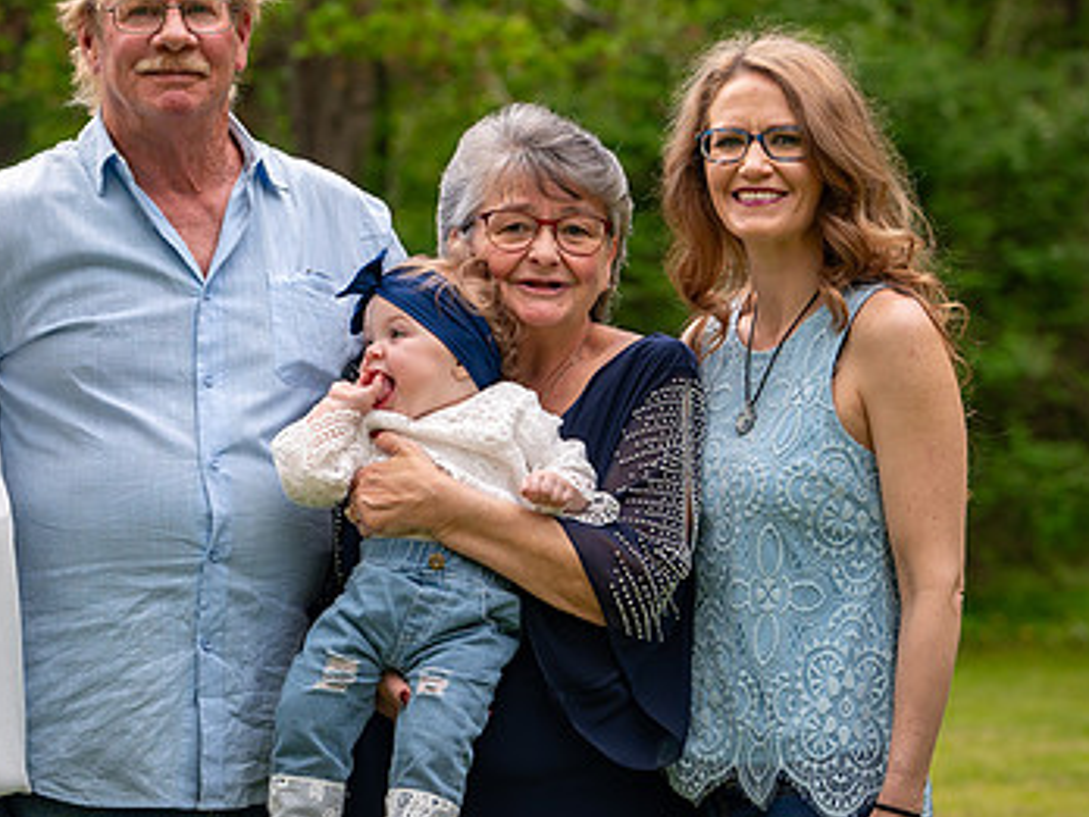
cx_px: 390
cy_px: 256
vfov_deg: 7.3
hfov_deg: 9.7
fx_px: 6386
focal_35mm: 203
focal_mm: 110
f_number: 5
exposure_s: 1/800
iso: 400
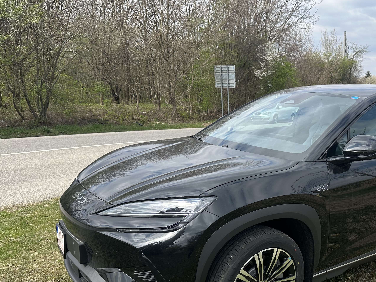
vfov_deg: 37.3
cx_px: 286
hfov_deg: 47.0
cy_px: 189
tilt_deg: -11.6
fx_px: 413
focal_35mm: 38
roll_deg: -0.5
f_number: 1.78
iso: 80
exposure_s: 1/2353
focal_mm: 6.86
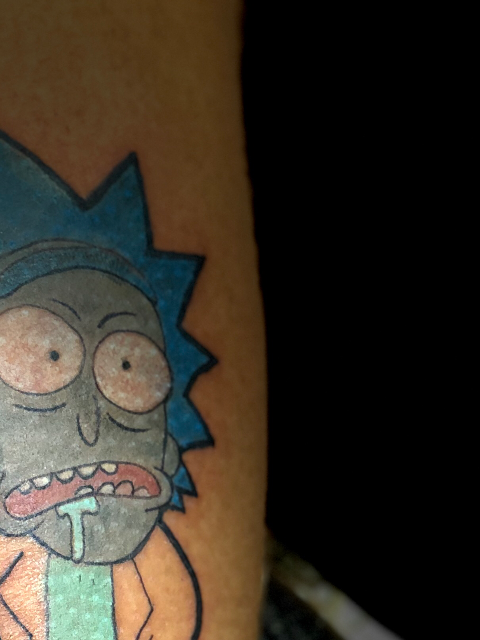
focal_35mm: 130
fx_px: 2403
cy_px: 740
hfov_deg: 11.2
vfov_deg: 14.7
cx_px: -92
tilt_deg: -55.3
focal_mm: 6
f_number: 2.4
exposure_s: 1/30
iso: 100
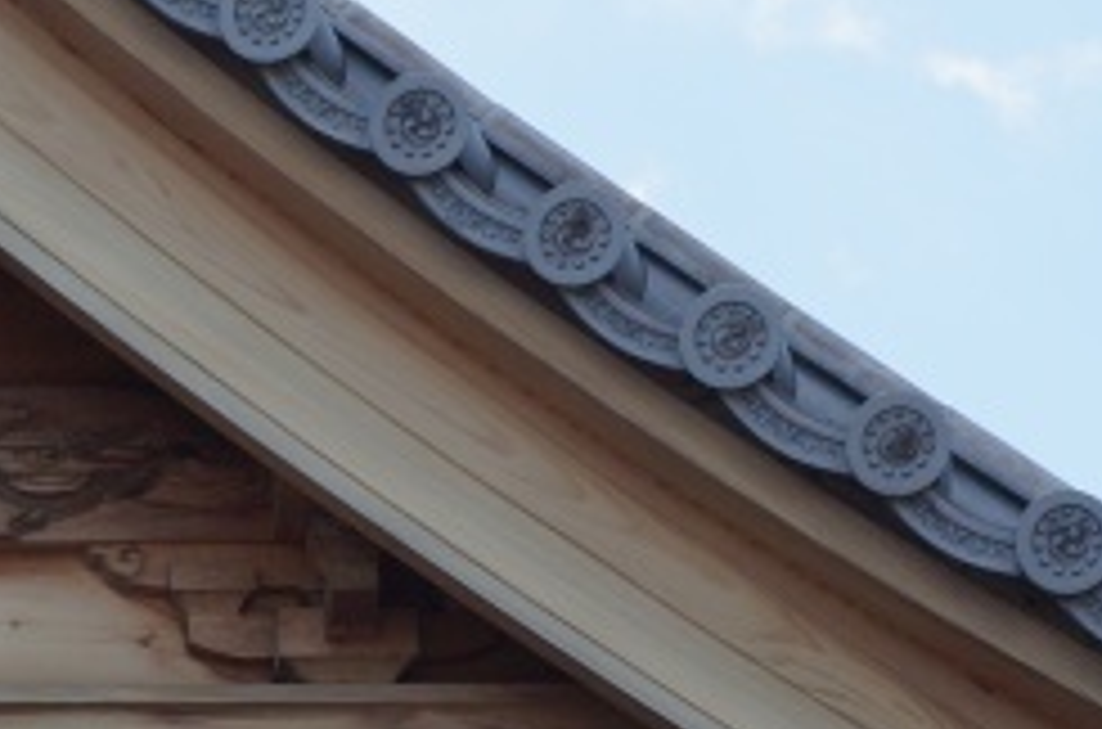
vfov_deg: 4.8
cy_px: 234
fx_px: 8610
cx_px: -450
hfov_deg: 7.2
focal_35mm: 282
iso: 200
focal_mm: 46
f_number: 9
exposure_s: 1/320
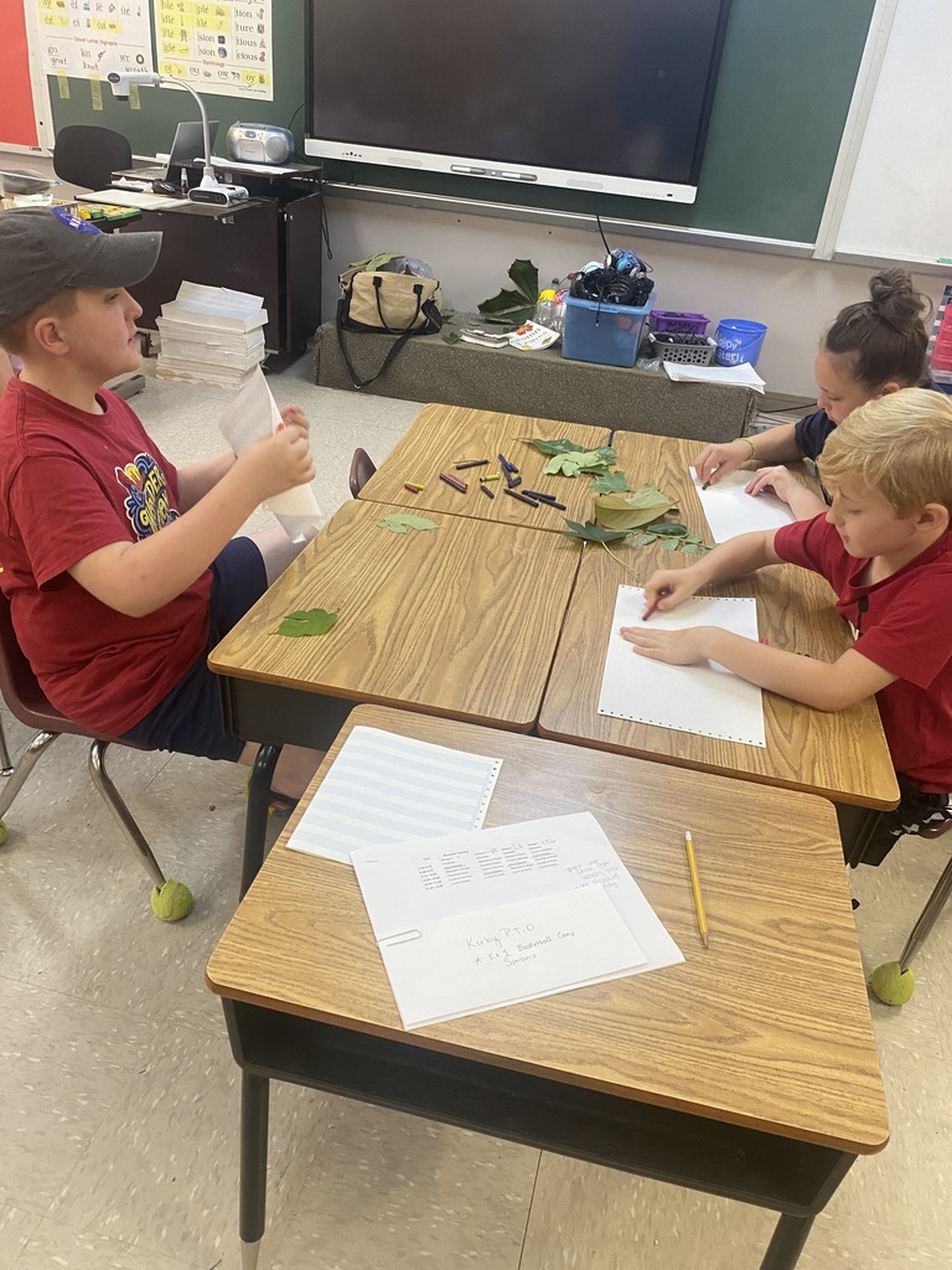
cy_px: 635
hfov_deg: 53.1
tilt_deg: -30.4
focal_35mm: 26
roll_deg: -5.0
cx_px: 476
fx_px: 953
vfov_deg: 67.3
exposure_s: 1/60
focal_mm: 4.25
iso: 200
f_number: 1.8
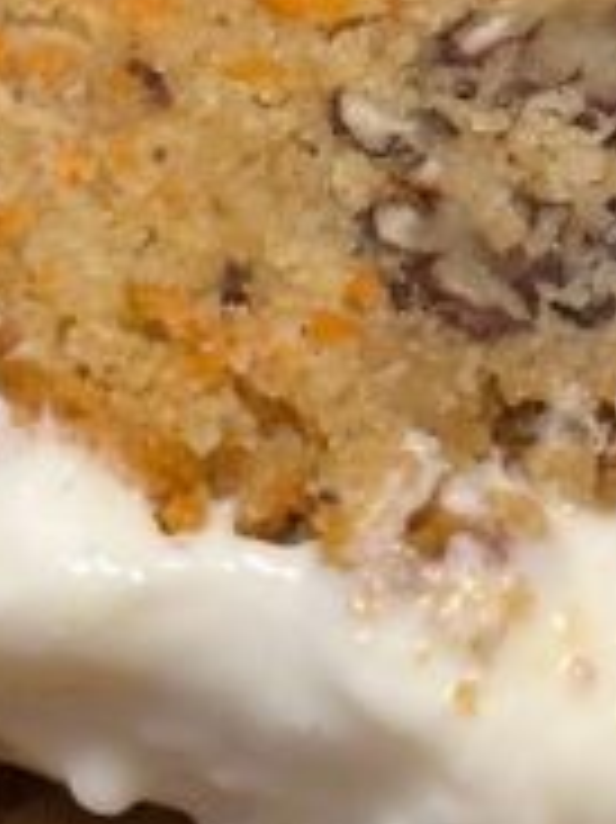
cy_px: -509
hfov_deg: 5.5
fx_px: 6390
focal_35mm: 269
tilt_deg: -49.8
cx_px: 616
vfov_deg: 7.2
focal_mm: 6.86
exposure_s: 1/50
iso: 125
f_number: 1.78
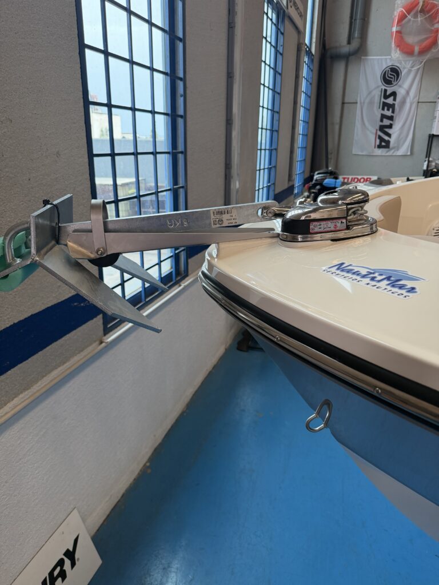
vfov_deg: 71.6
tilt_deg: -20.1
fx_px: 406
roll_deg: -2.2
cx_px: 220
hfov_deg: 56.8
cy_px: 292
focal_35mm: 24
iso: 200
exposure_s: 1/232
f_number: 1.78
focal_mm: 6.76
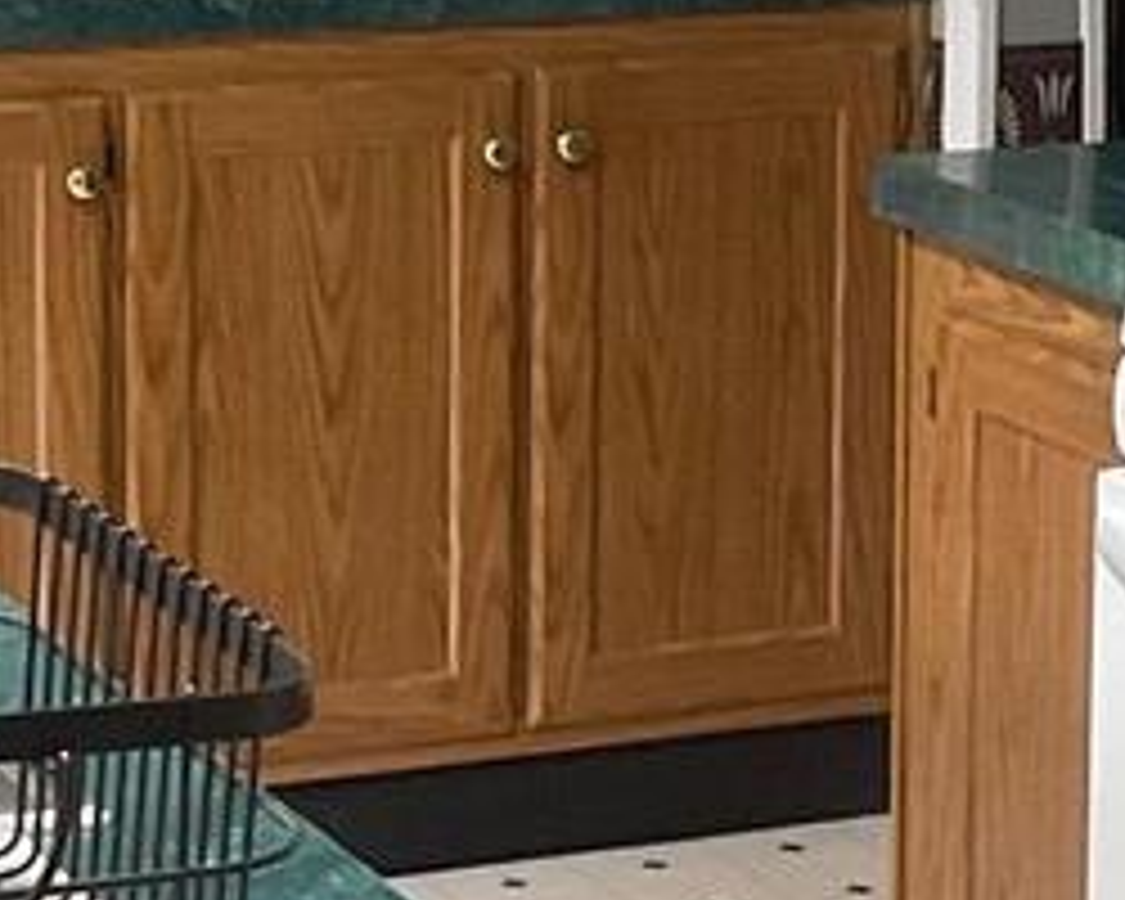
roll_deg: -1.1
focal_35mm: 163
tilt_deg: -9.2
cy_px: -40
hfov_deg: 11.8
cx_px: 752
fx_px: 5427
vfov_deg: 9.4
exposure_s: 1/60
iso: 80
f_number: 1.8
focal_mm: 3
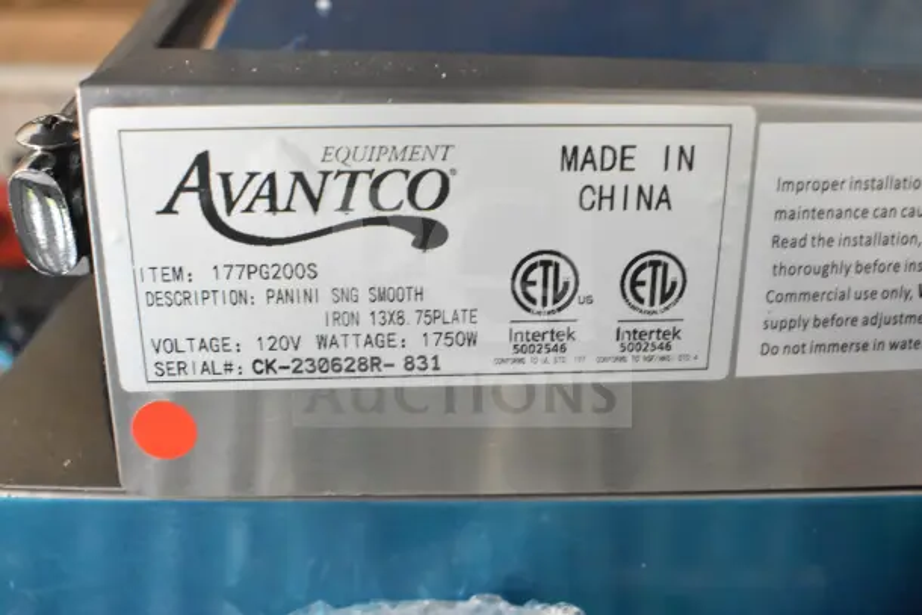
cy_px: 308
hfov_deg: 53.1
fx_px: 922
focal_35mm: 36
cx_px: 461
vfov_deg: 36.9
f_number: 5
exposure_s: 1/100
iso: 6400
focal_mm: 24
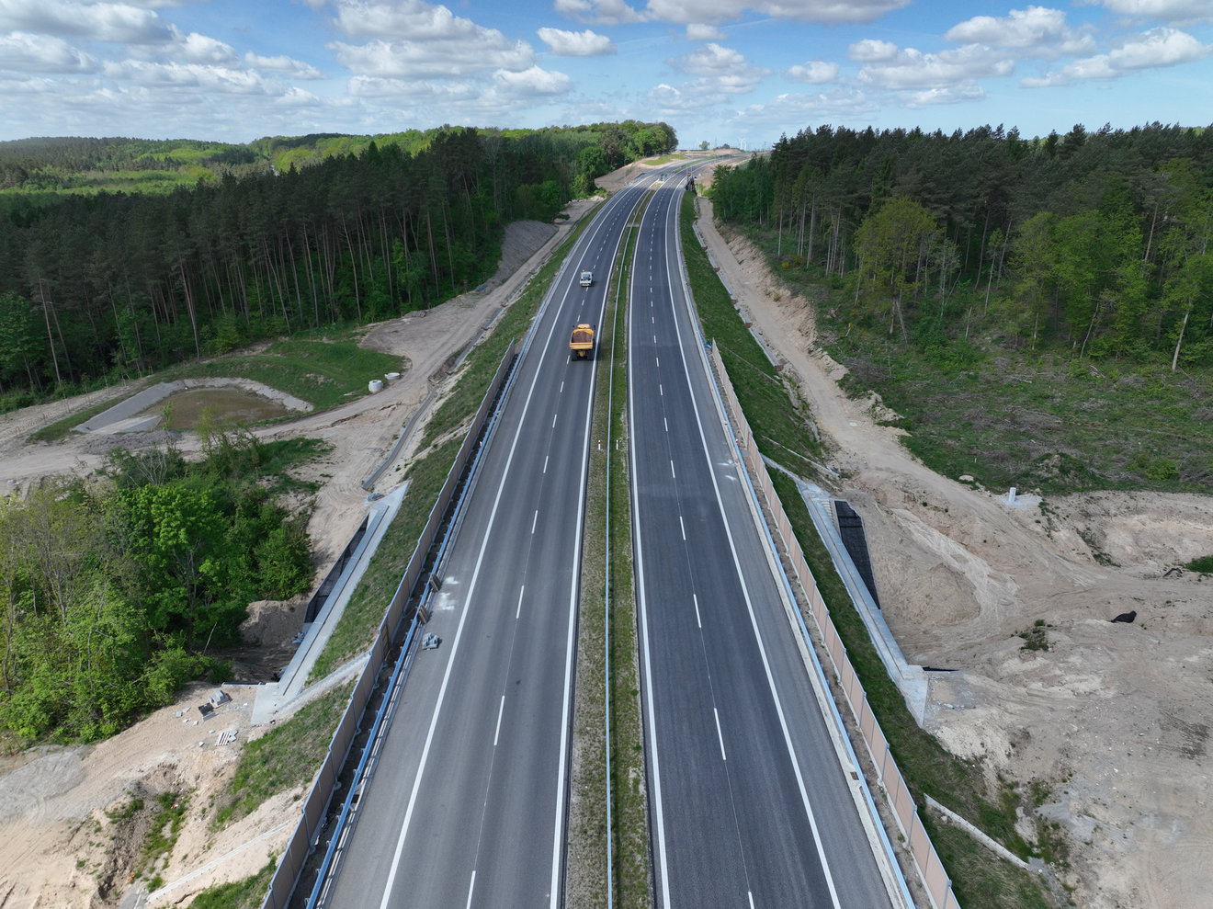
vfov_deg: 56.8
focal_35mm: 24
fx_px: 841
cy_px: 454
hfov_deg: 71.6
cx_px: 606
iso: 100
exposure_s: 1/1600
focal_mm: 12.29
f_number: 2.8
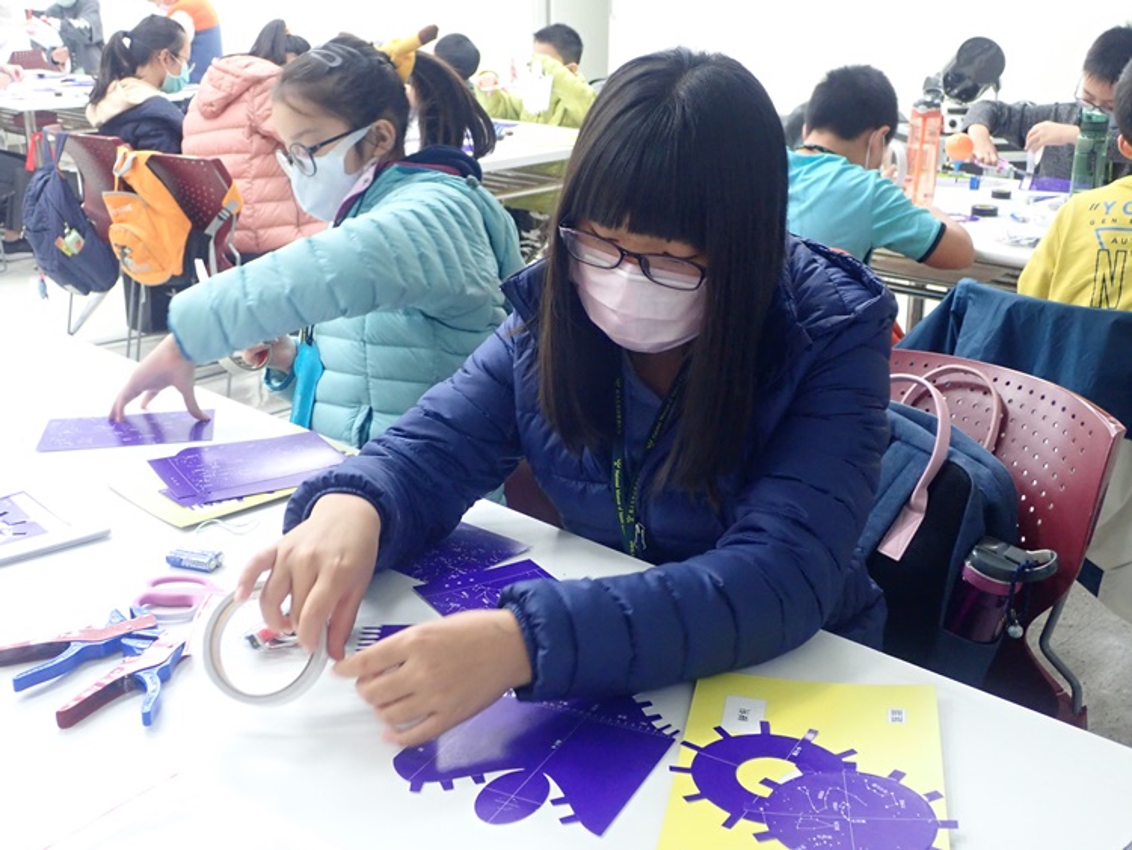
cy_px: 425
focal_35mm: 40
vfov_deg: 36.0
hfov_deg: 46.8
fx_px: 1308
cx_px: 566
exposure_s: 1/50
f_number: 2.8
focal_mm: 7.34
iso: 640
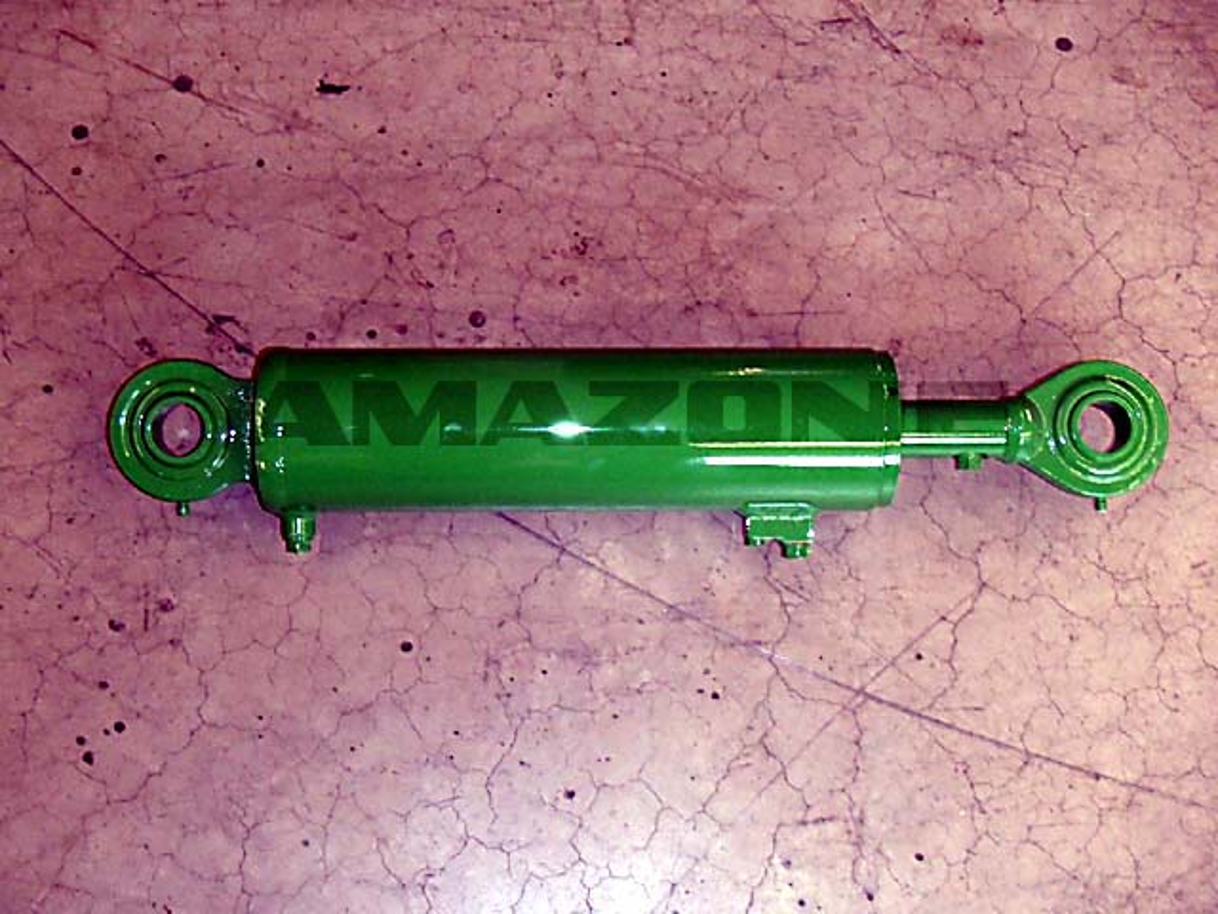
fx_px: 1724
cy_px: 457
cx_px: 609
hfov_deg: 38.9
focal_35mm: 49
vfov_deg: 29.7
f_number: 4.9
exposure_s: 1/50
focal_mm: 8.8
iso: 400
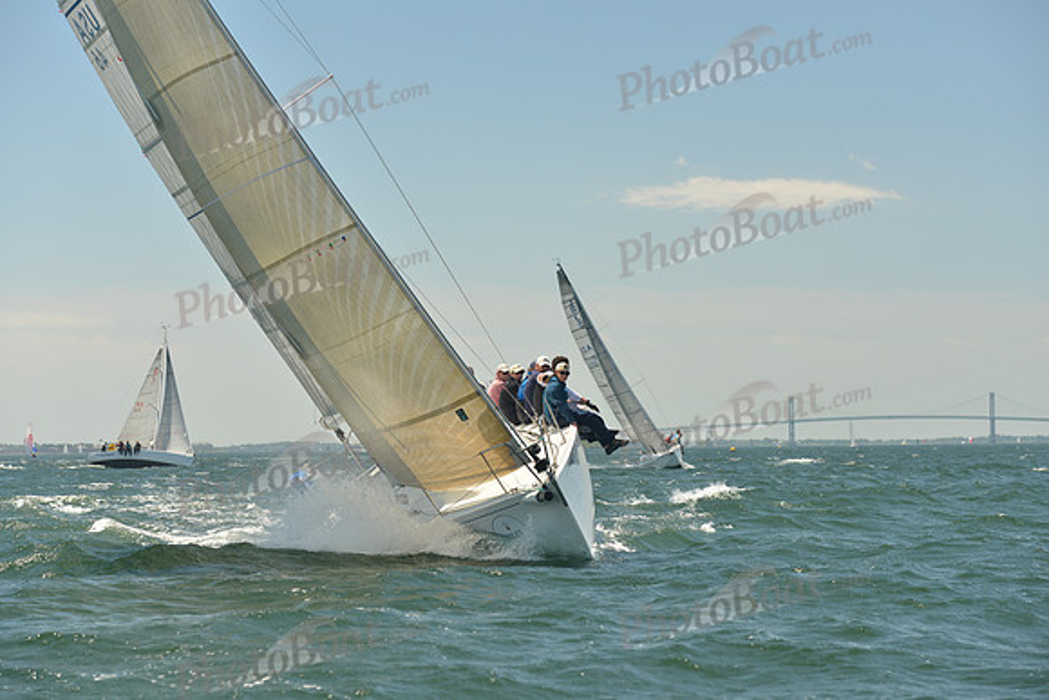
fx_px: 2914
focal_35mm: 100
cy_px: 350
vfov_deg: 13.7
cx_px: 524
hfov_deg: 20.4
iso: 400
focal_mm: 100
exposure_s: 1/800
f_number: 5.6
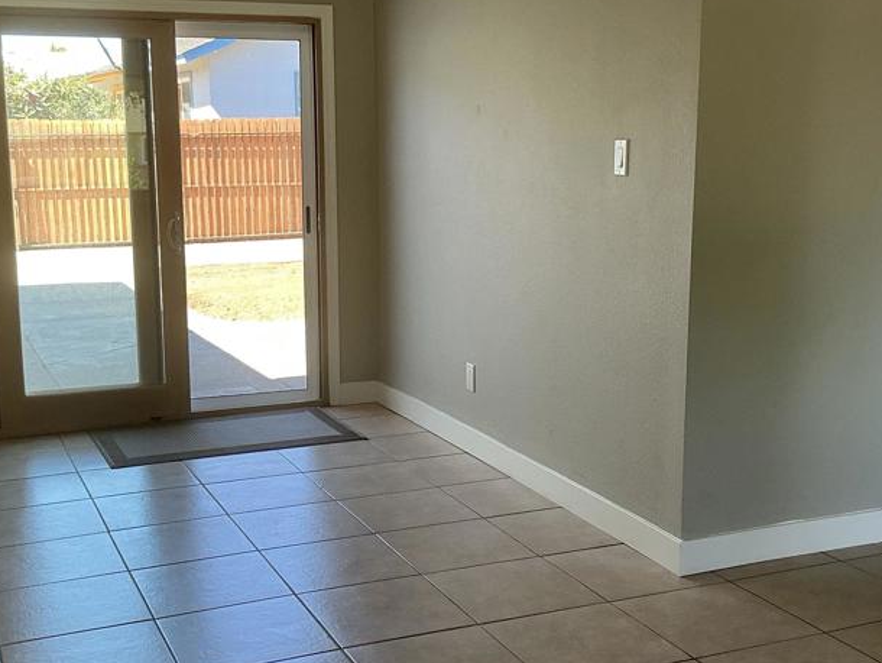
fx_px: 1198
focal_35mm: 47
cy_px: 350
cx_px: 406
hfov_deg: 40.4
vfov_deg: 30.9
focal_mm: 3
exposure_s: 1/60
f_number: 1.8
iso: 40
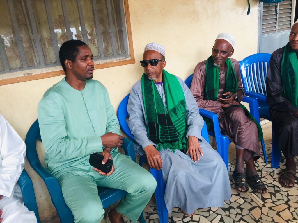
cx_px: 149
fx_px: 250
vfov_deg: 48.2
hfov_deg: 61.7
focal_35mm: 29
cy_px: 112
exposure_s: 1/33
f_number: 2.2
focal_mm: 4.15
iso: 40
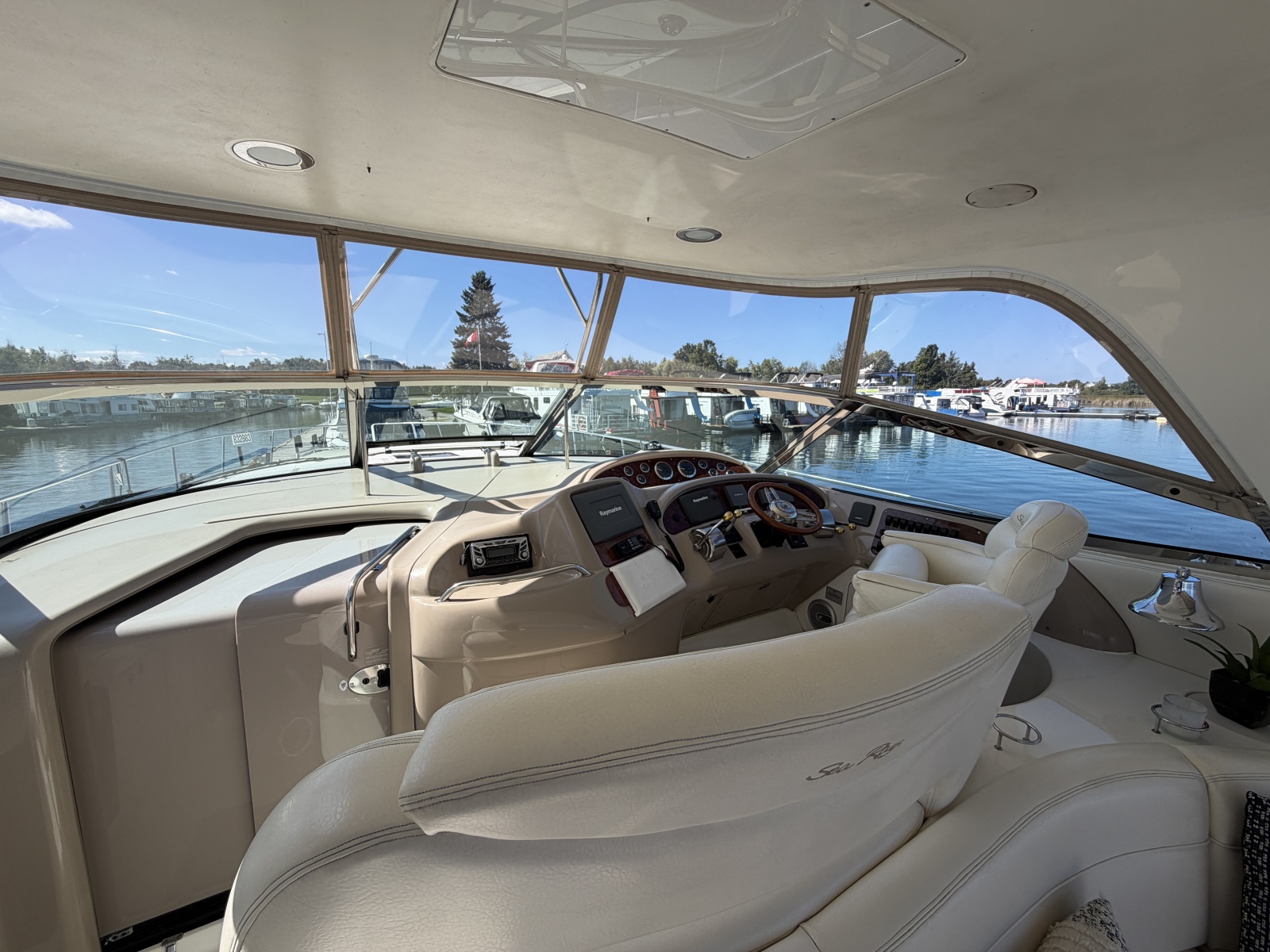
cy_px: 476
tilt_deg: -7.8
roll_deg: +0.7
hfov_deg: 102.1
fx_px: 514
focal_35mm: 14
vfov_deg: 85.7
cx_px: 635
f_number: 2.2
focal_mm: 2.22
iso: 25
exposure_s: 1/770
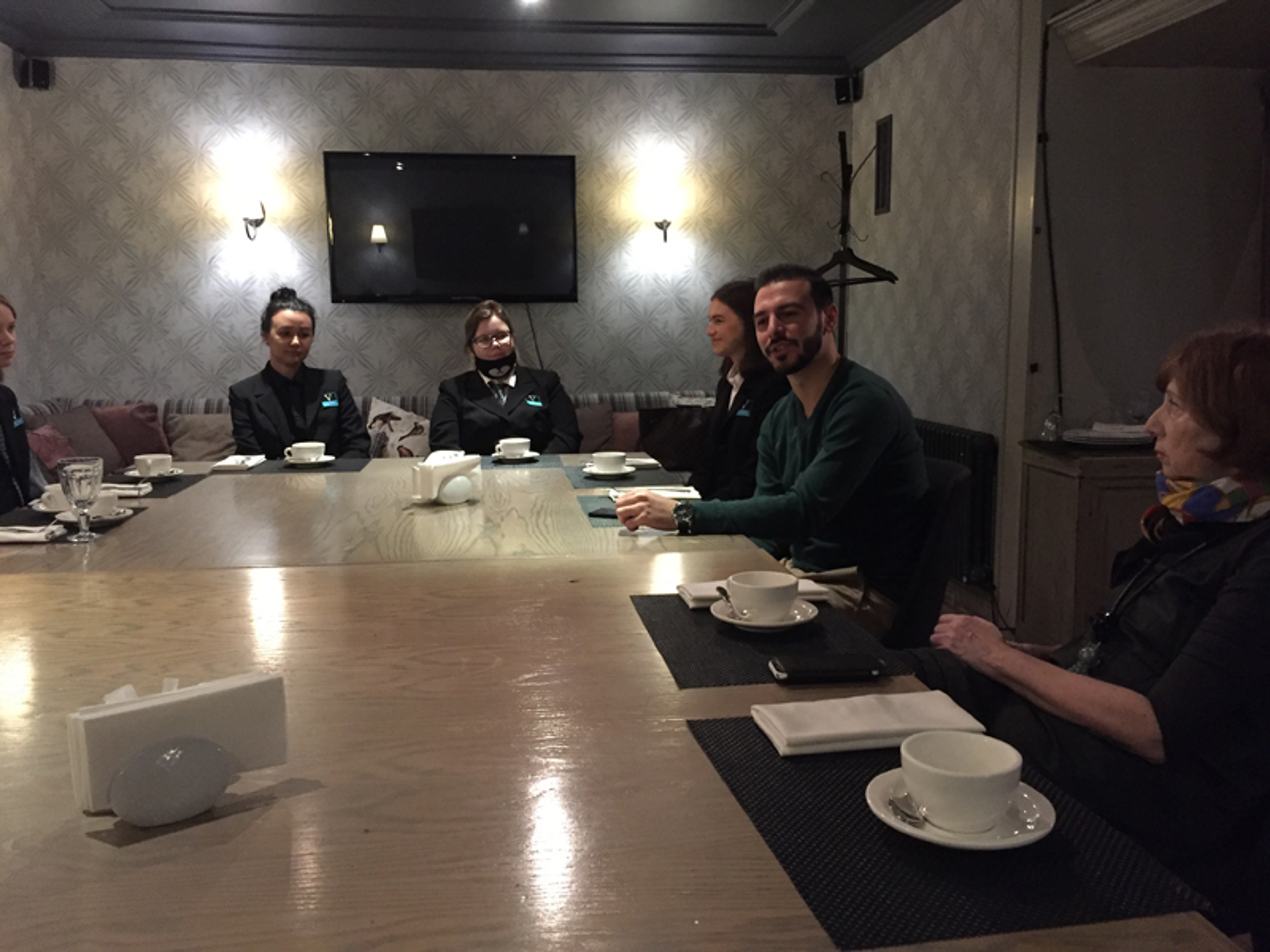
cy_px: 476
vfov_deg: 48.2
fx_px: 1064
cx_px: 635
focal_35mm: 29
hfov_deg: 61.7
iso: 400
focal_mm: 4.15
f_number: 2.2
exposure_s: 1/17
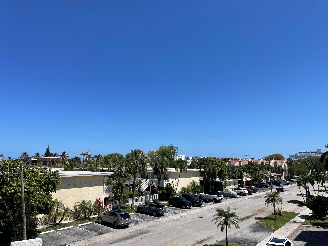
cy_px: 123
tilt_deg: +9.0
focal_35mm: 26
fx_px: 246
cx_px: 164
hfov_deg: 67.3
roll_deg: +0.9
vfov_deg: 53.1
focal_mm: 4.2
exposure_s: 1/4651
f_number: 1.6
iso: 32
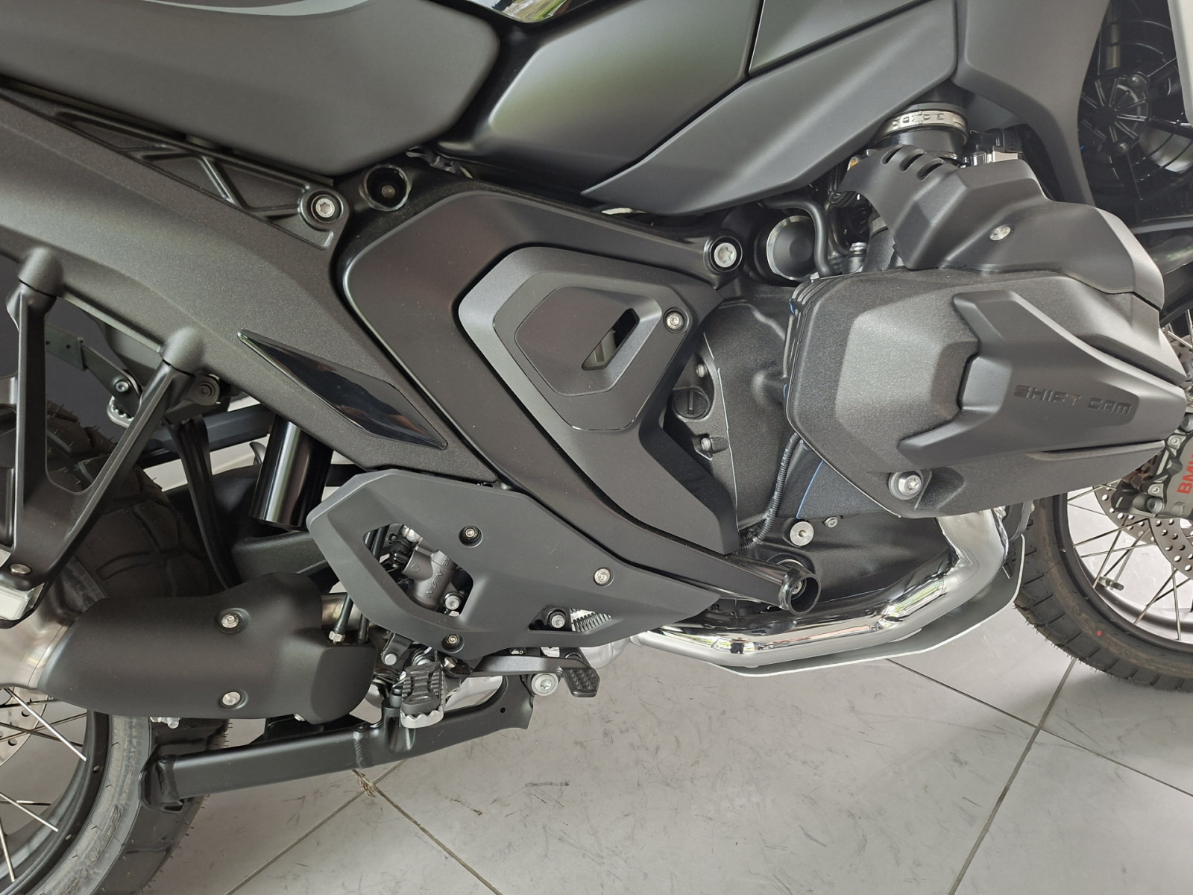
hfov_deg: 73.9
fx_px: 793
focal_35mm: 23
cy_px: 448
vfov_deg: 58.9
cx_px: 596
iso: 320
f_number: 1.8
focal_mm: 5.54
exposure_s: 1/33
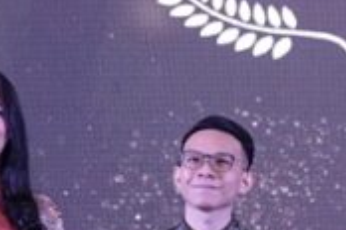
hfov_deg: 8.3
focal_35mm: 240
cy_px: 259
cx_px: 571
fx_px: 2306
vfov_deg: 5.7
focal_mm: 39
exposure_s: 1/60
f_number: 4
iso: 1250
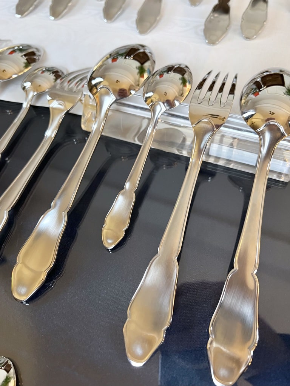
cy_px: 193
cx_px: 145
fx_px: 290
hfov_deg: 53.1
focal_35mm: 26
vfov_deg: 67.3
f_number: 1.5
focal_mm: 5.7
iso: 500
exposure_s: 1/50
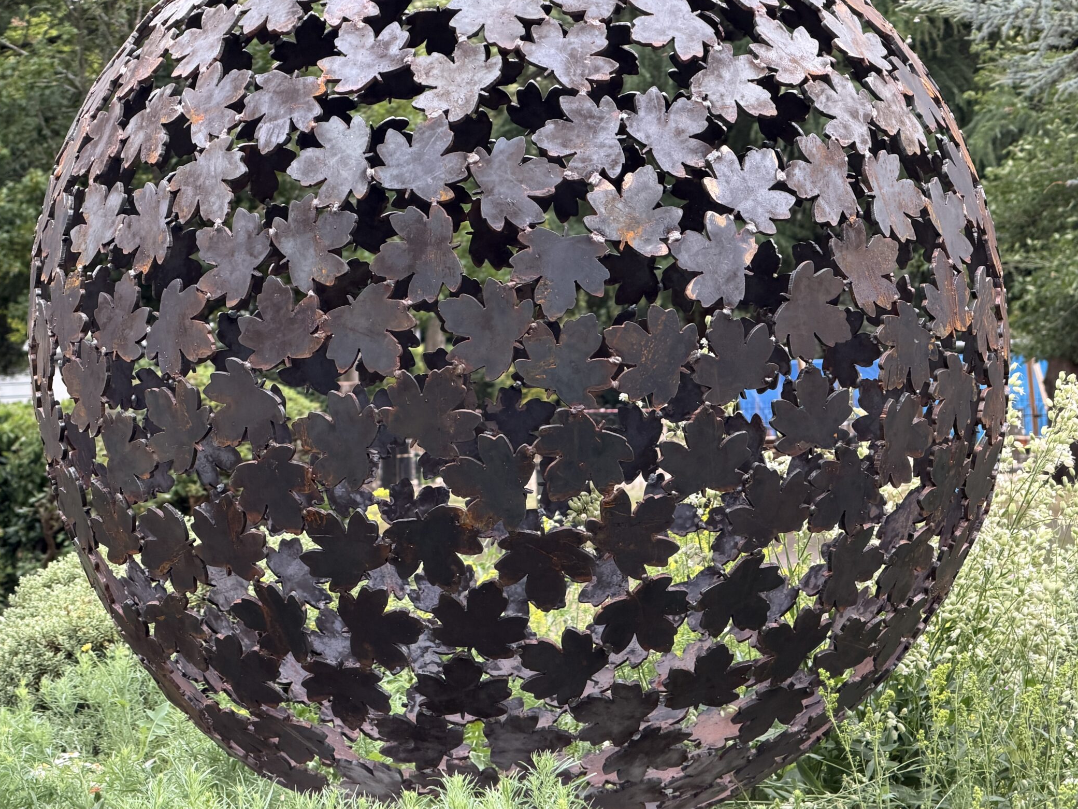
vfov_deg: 12.0
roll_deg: +2.3
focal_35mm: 123
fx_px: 3831
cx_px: 457
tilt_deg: +0.8
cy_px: 317
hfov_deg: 16.0
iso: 100
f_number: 2.8
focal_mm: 16.89
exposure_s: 1/121
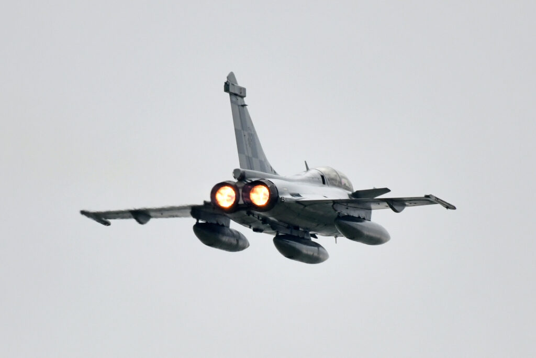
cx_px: 268
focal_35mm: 500
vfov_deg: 2.8
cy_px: 179
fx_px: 7445
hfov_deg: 4.1
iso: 800
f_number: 5.6
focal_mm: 500
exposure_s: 1/2000
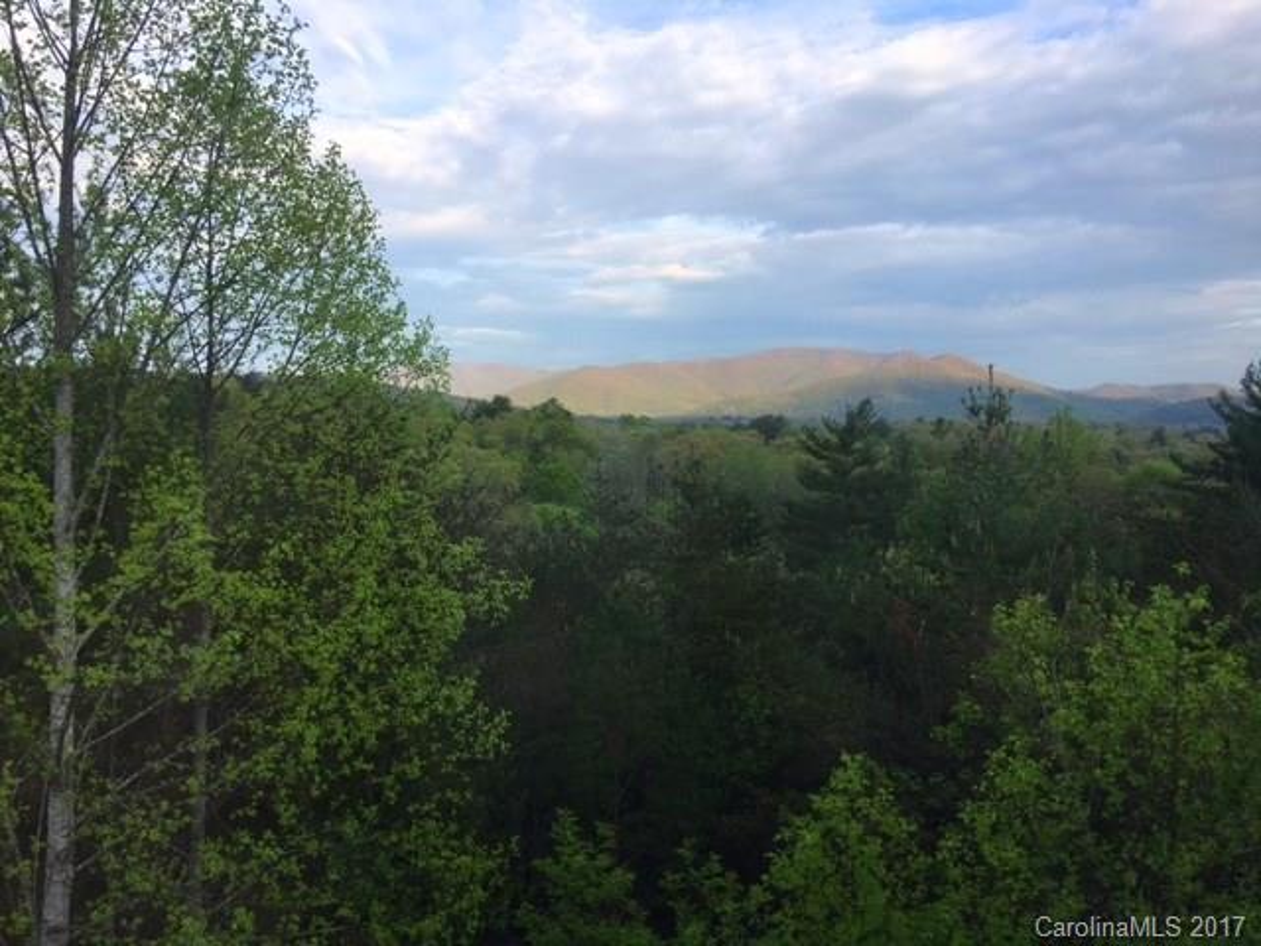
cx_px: 630
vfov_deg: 48.2
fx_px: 1056
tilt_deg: -1.2
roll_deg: -1.2
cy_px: 473
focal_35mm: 29
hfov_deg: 61.7
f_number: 2.2
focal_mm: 4.15
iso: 25
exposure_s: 1/458
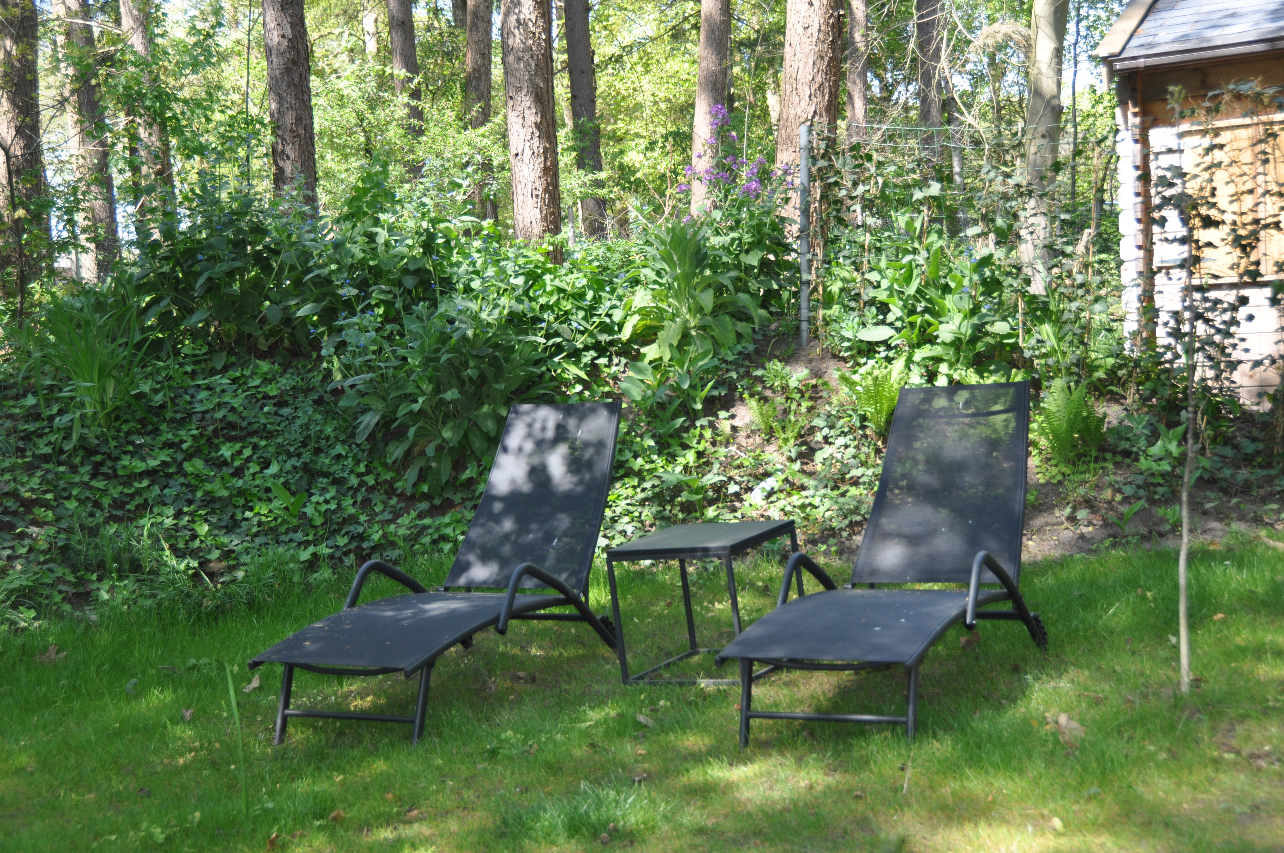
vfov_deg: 23.7
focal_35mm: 57
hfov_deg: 35.1
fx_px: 2031
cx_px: 642
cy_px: 426
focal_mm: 38
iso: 200
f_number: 4.2
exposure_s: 1/160
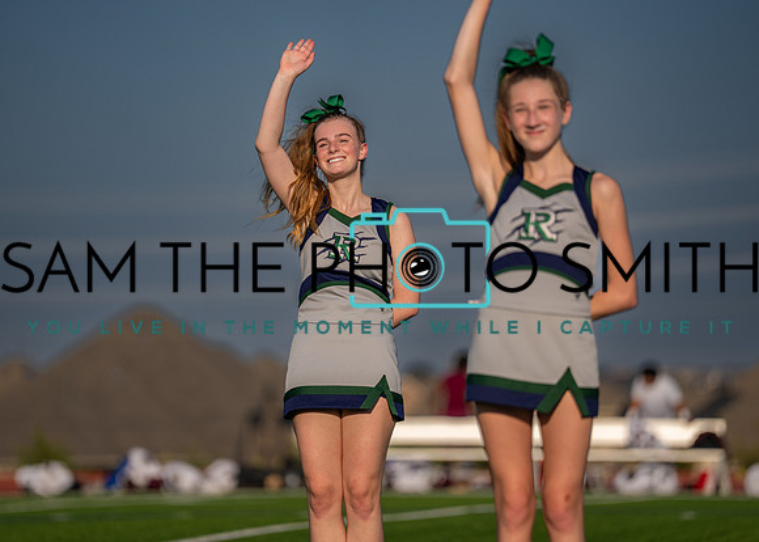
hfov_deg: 8.6
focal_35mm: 233
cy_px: 239
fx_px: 5018
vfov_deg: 6.2
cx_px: 355
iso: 100
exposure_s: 1/5000
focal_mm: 197
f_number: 2.8
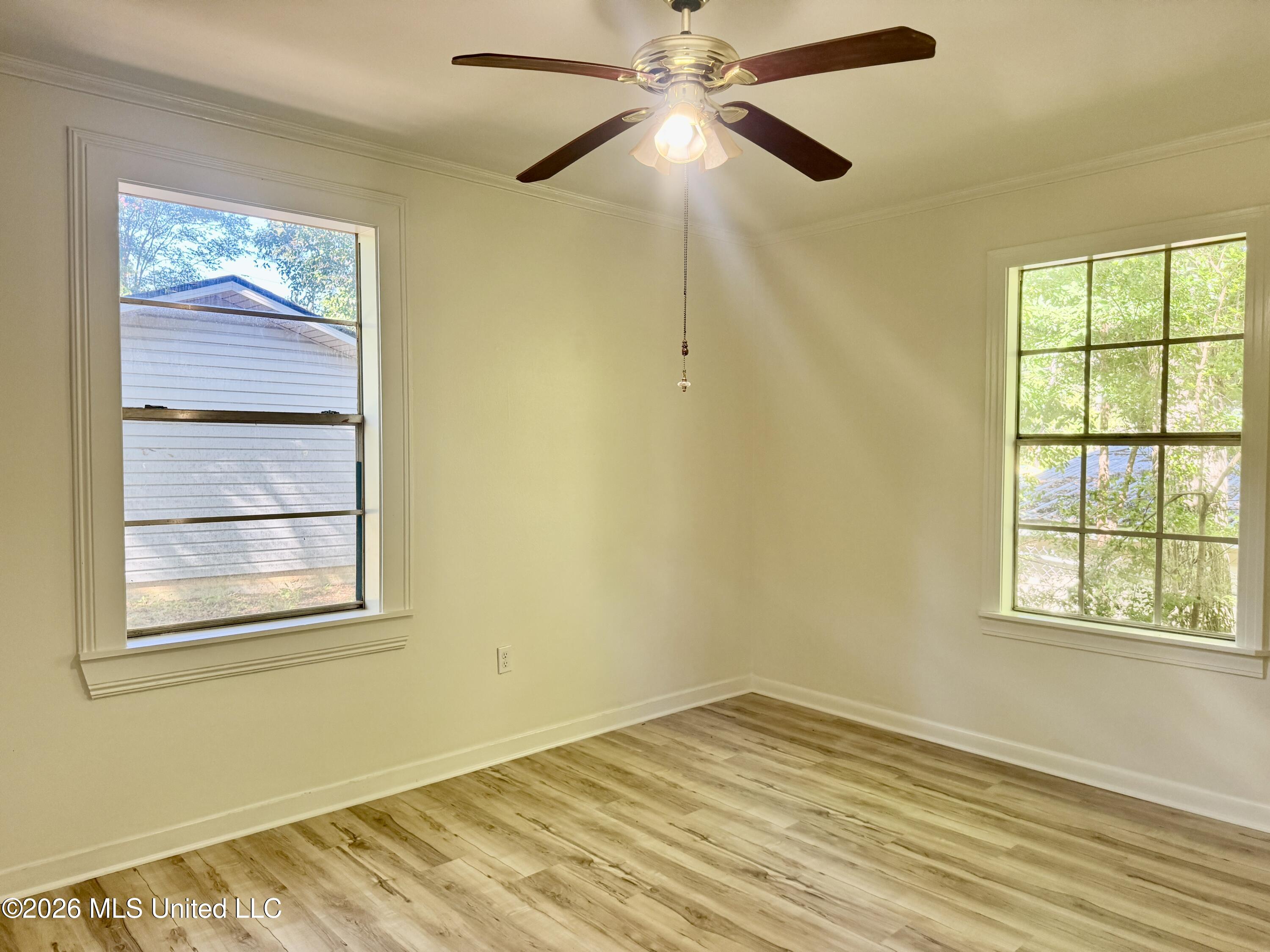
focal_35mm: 24
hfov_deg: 71.6
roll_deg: +0.3
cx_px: 635
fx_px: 881
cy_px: 476
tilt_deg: -1.8
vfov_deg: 56.8
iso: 160
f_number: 1.78
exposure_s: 1/120
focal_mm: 6.76
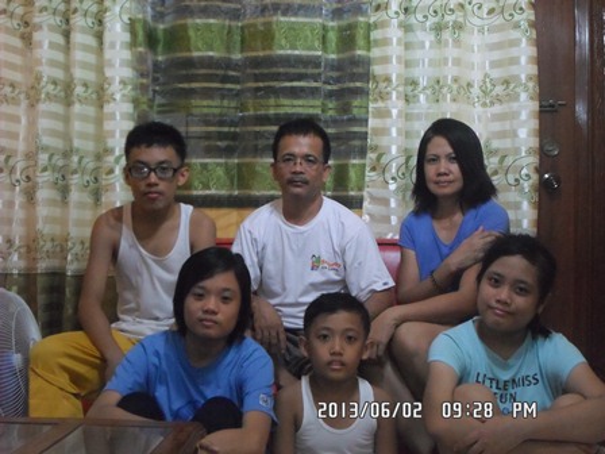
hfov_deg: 35.5
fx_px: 944
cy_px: 227
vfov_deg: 27.0
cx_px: 302
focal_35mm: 54
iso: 800
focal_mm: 9.7
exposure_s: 1/10
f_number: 3.6
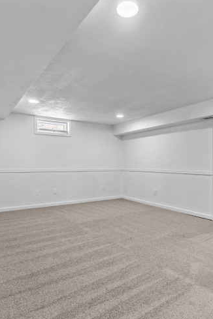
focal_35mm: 23
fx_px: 204
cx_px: 123
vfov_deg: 76.1
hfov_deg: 54.9
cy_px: 160
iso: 400
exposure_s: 1/1.25
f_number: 8
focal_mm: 10
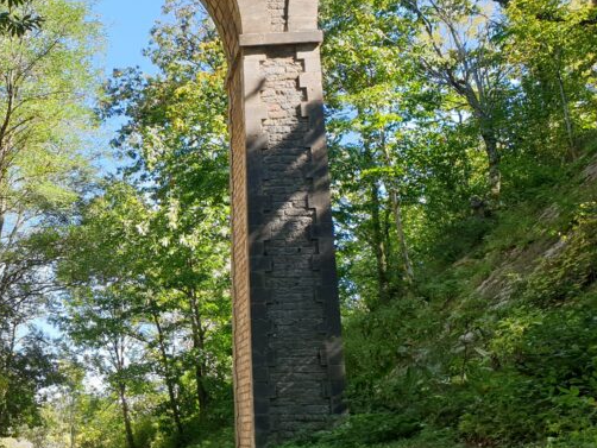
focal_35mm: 53
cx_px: -11
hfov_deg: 32.9
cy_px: 337
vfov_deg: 27.2
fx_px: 914
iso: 50
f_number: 2.4
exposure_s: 1/187
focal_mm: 4.3
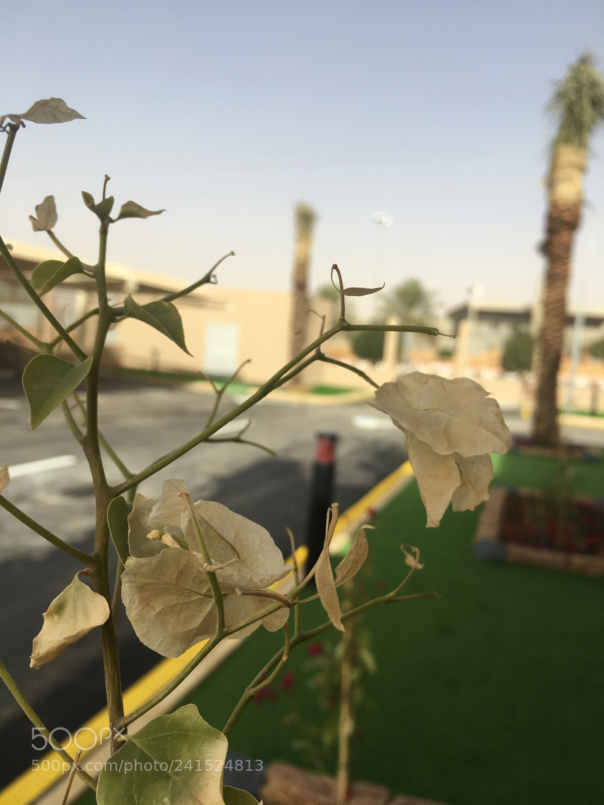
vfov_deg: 61.7
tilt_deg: -5.2
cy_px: 402
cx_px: 302
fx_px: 675
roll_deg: -4.2
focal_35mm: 29
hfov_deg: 48.2
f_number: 2.2
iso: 25
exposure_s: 1/1083
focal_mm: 4.15
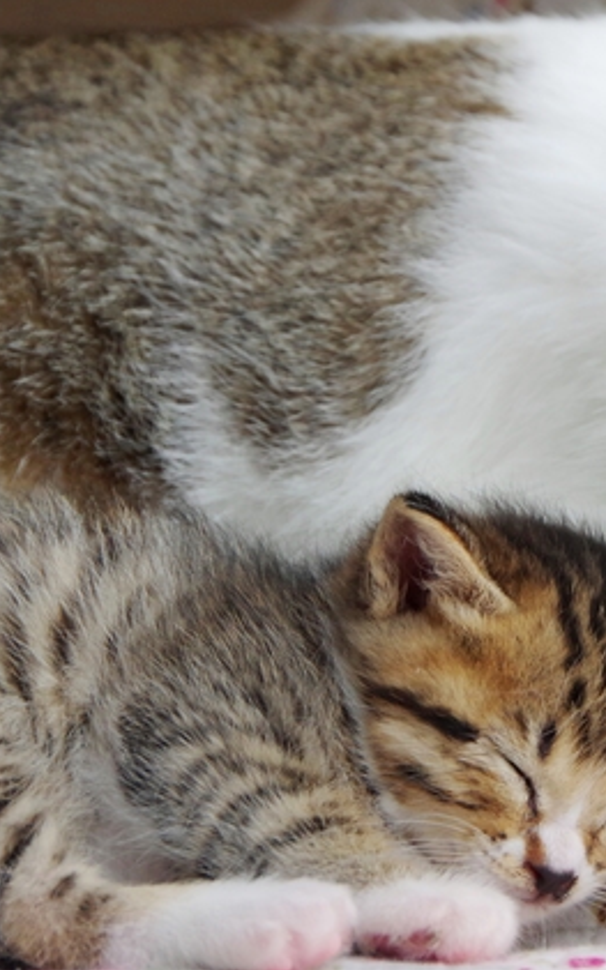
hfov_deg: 7.2
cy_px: 487
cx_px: 601
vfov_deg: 11.6
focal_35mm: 181
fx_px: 4785
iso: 800
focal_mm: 78
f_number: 8
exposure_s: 1/125
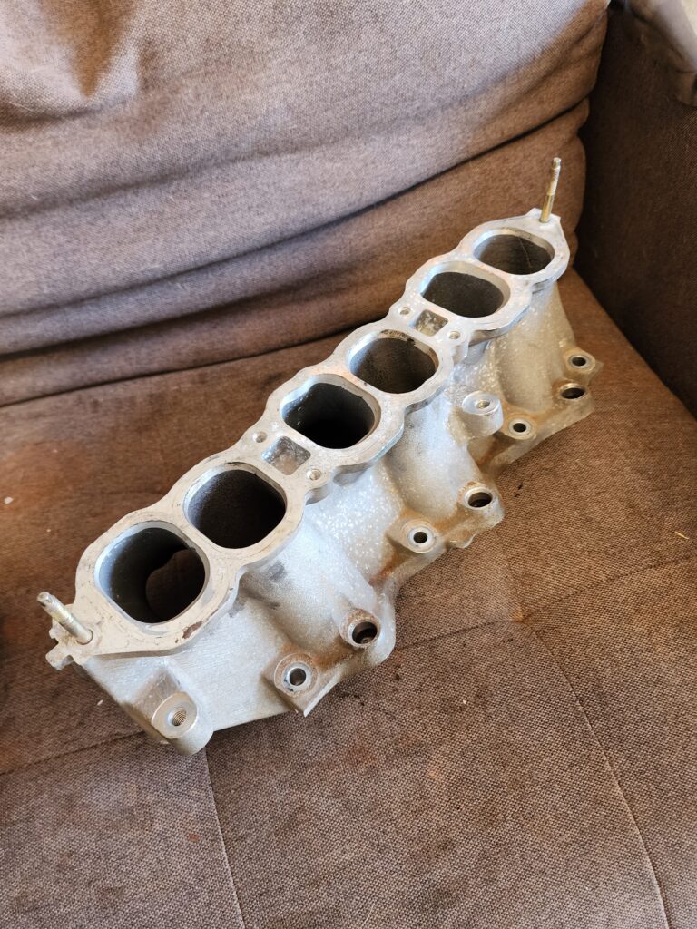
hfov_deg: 58.9
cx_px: 348
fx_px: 617
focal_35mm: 23
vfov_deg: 73.9
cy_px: 464
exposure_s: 1/60
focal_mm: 6.4
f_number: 1.8
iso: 640
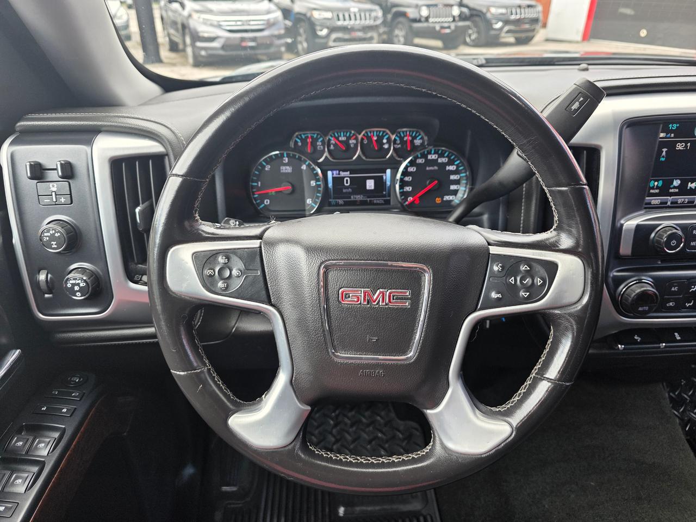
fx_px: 462
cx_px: 348
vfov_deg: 58.9
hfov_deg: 73.9
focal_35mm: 23
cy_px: 261
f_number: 1.7
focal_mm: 6.3
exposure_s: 1/180
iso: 40
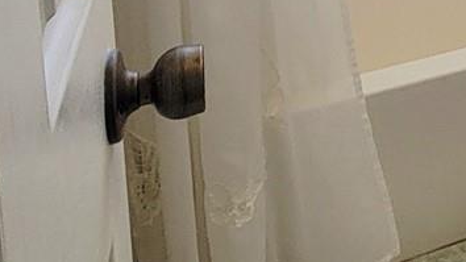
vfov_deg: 15.0
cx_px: 731
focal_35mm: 64
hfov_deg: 24.2
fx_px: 791
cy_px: -278
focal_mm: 2.2
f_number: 2.2
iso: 100
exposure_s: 1/60.2
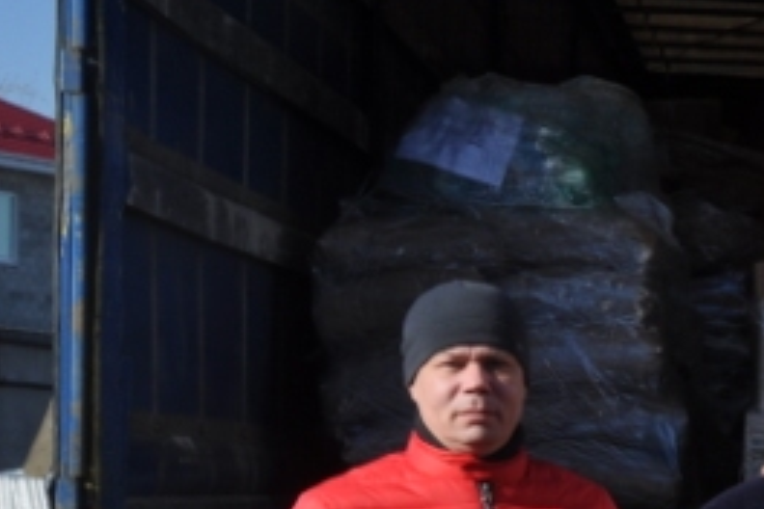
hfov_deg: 12.3
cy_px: 570
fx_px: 3204
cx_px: 1415
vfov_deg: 9.0
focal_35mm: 151
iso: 200
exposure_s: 1/200
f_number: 14
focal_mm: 26
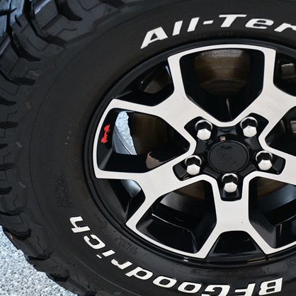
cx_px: 213
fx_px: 793
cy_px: 147
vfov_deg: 21.1
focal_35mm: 82
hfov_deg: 21.0
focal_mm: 42
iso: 5000
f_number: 4.5
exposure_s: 1/60
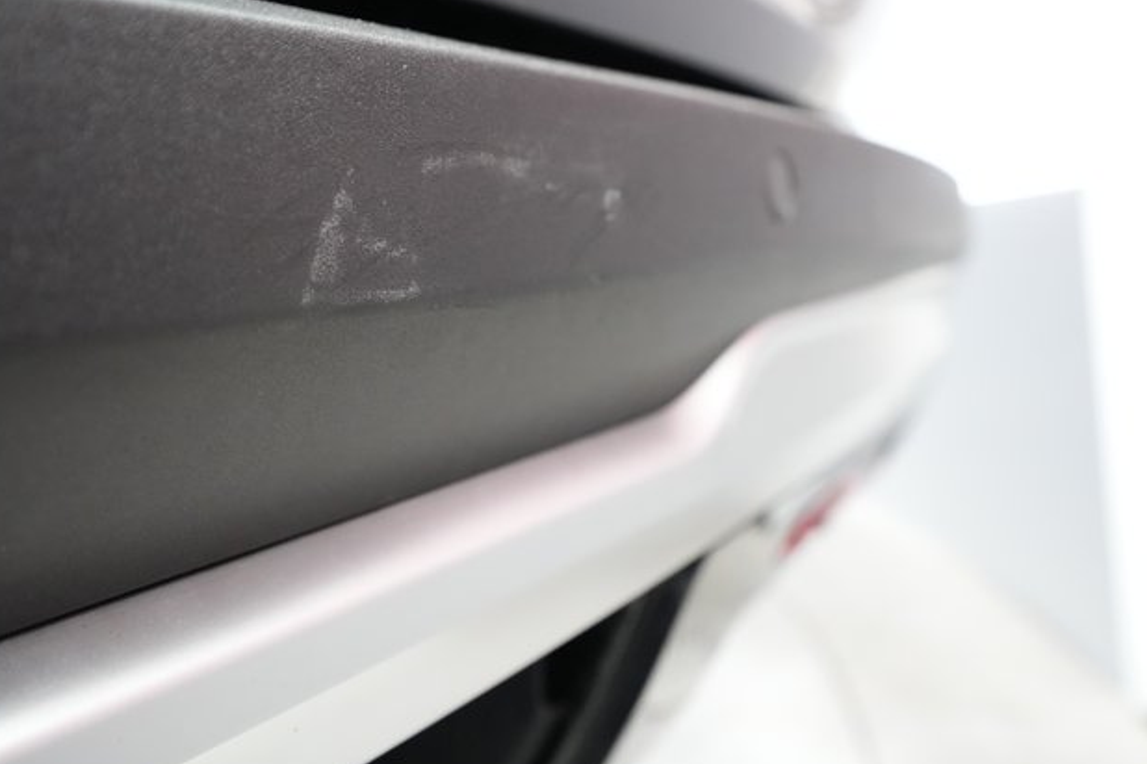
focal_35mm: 29
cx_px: 570
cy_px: 387
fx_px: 924
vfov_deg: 45.0
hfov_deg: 63.7
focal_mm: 28
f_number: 5.6
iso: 10000
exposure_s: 1/100
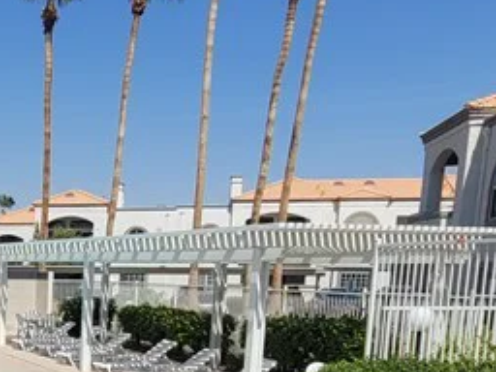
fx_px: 745
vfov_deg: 25.7
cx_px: -68
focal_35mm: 52
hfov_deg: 31.9
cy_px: 422
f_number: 2.2
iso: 64
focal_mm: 2.2
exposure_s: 1/2745
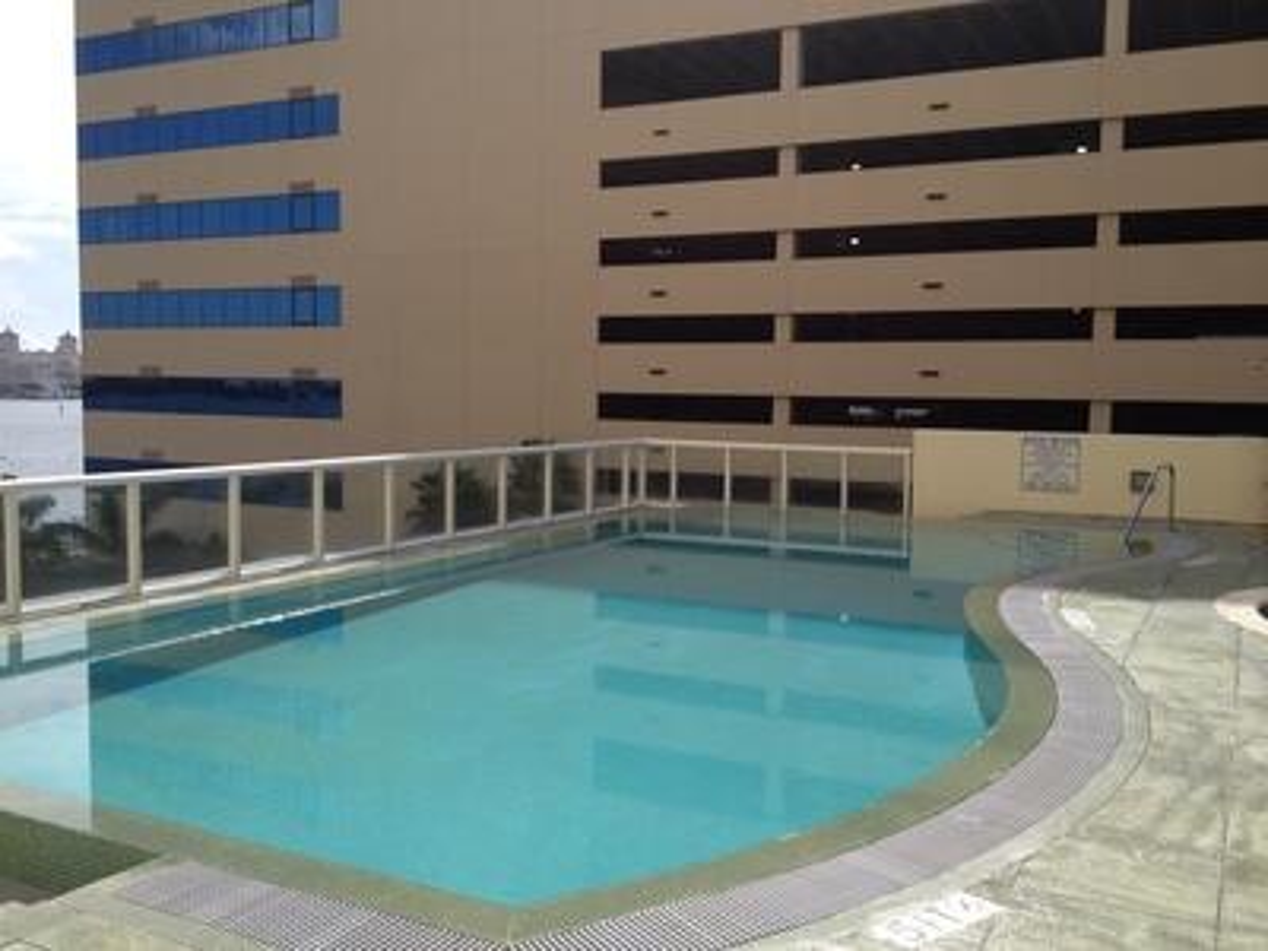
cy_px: 476
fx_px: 1282
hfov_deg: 52.6
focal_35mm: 35
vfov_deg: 40.7
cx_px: 634
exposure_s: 1/1637
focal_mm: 4.28
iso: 50
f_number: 2.4
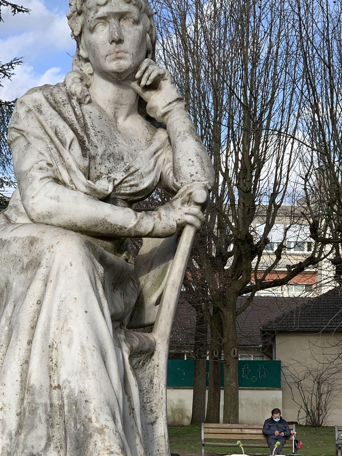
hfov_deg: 16.0
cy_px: 351
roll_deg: -0.1
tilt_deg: +2.3
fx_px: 1212
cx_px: 74
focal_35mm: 92
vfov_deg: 21.1
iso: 16
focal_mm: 6
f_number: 2.4
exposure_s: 1/695
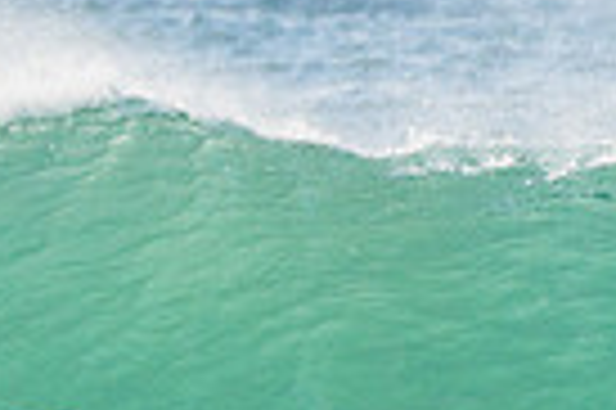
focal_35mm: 2596
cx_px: -203
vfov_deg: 0.5
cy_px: 369
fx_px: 44367
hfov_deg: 0.8
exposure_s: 1/2000
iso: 450
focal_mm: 500
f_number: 5.6
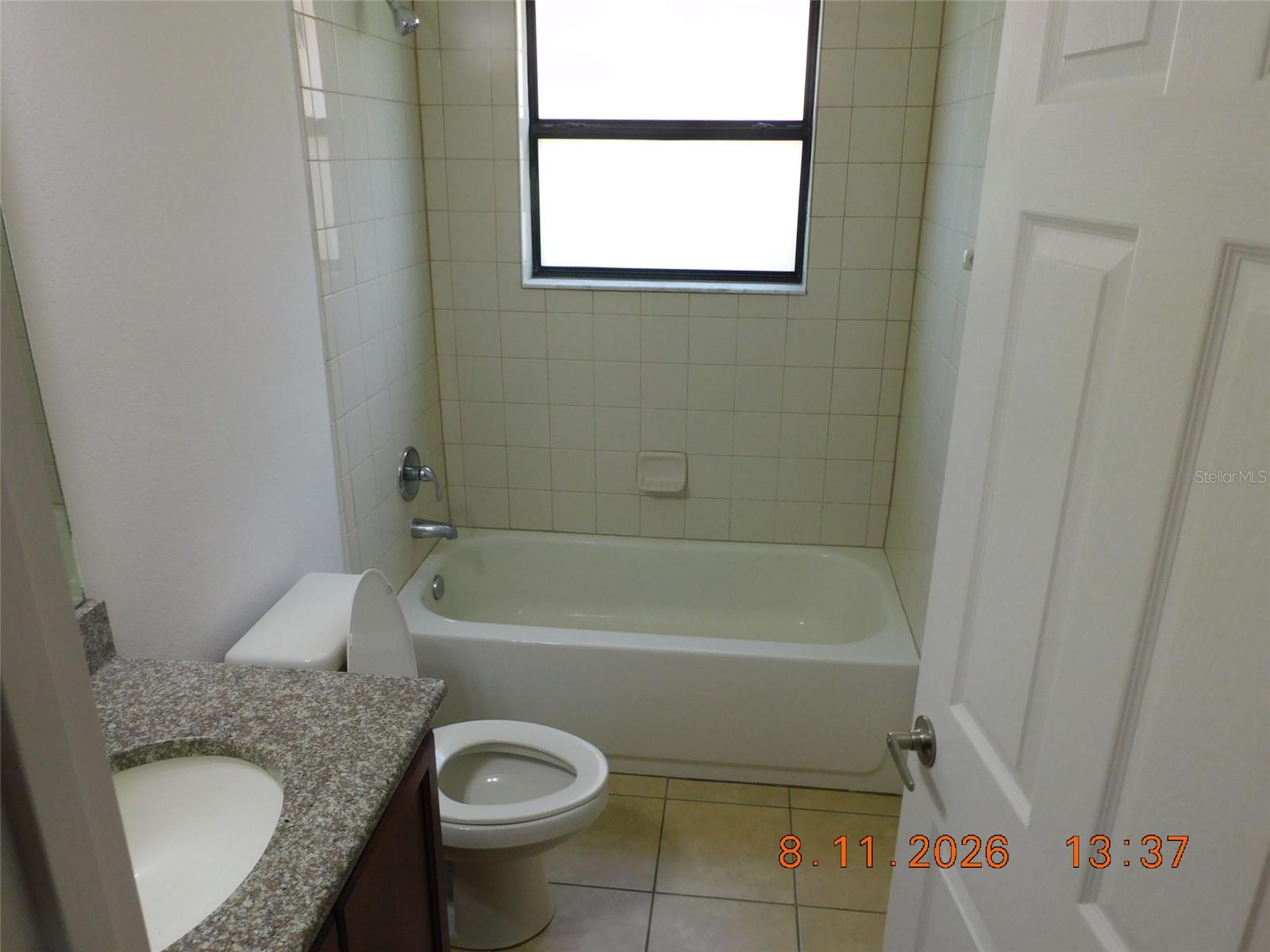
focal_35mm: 24
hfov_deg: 71.6
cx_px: 635
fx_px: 881
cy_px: 476
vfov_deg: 56.8
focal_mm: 4.3
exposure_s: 1/30
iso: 200
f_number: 3.3
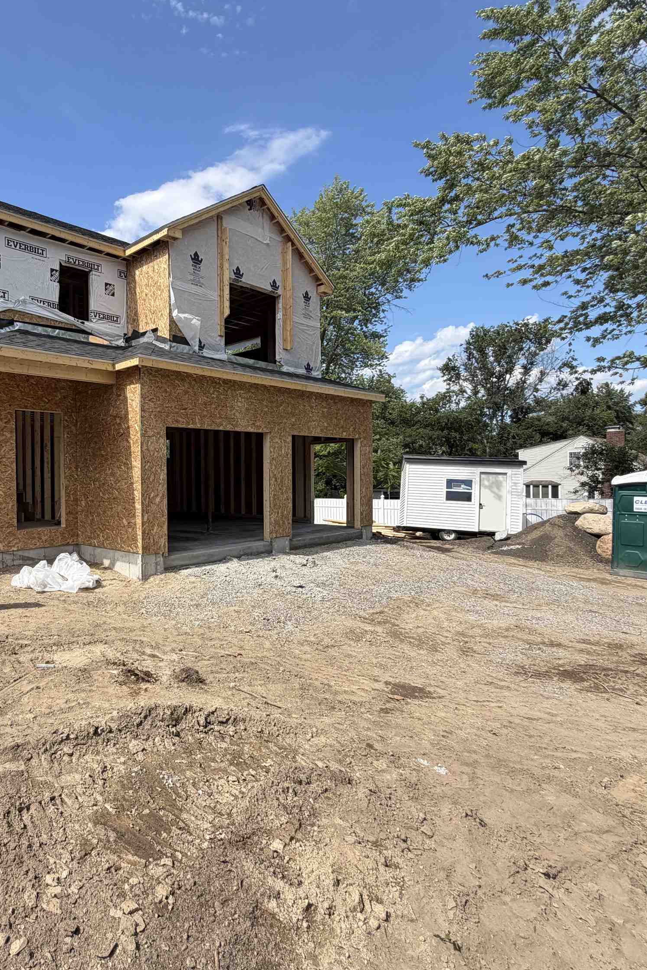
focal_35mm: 20
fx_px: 539
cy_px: 477
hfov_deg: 56.8
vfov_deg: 84.0
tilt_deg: -0.1
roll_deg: +1.2
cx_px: 118
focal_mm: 2.22
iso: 25
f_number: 2.2
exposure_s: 1/770
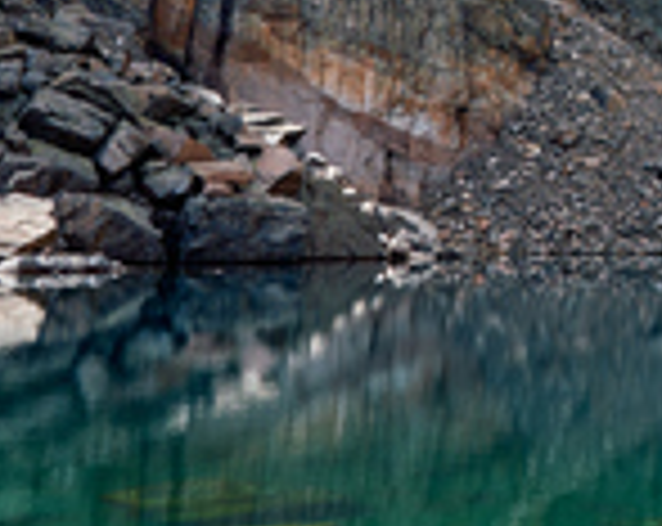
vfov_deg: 16.7
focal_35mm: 86
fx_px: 1682
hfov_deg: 19.7
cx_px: 955
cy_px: -182
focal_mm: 24
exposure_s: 1/50
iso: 100
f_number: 14
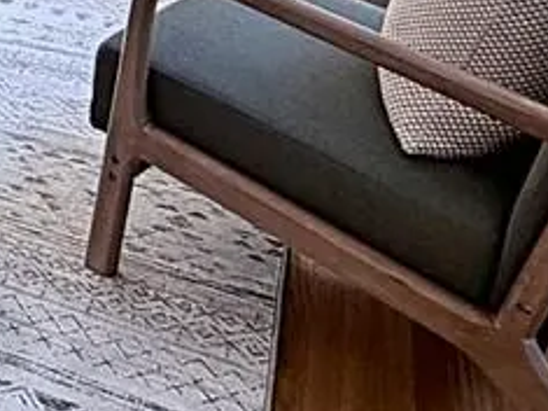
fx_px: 965
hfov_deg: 25.9
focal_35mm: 61
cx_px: -209
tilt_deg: -4.9
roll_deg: +0.1
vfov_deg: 19.2
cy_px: -295
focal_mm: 2.22
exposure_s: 1/120
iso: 40
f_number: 2.2
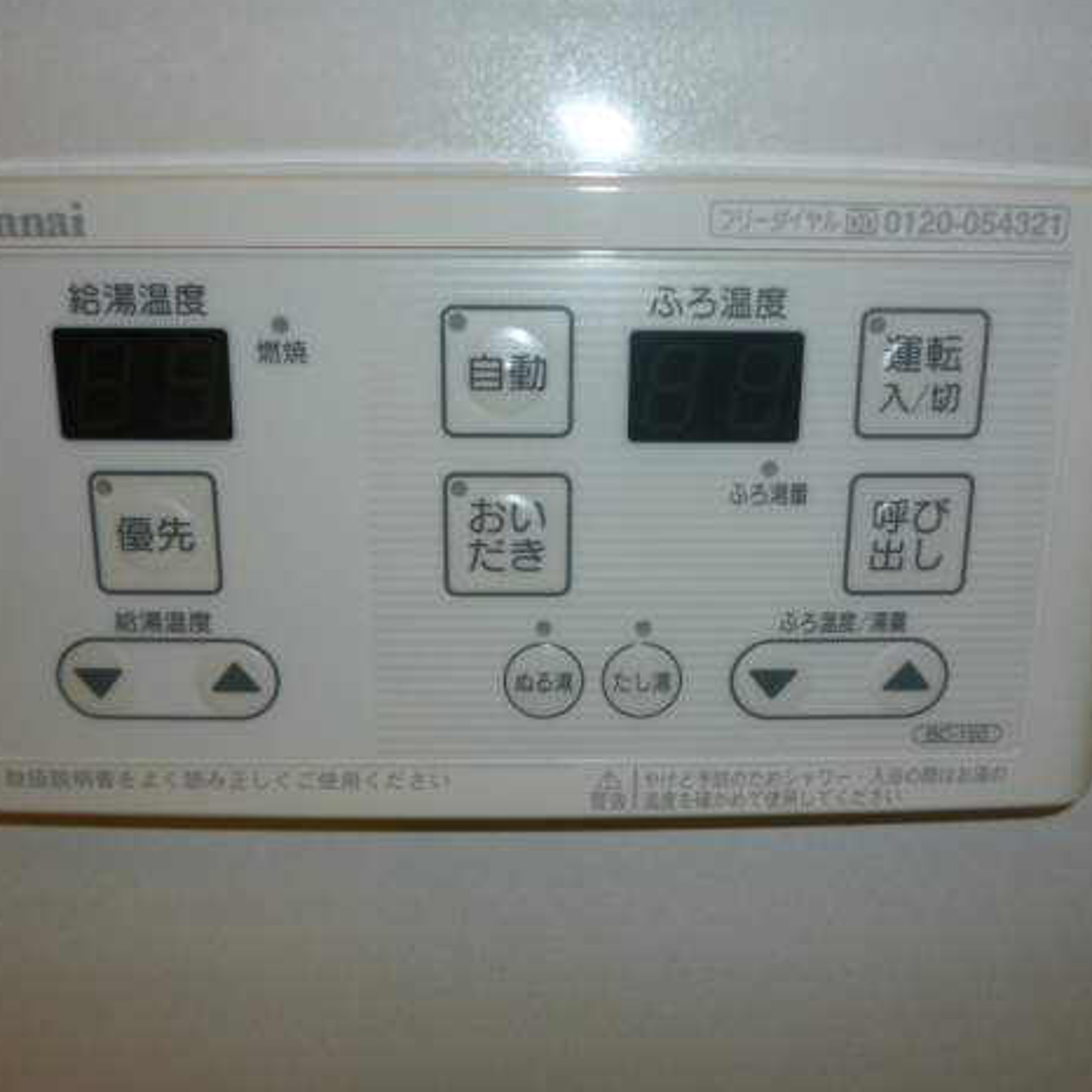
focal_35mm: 34
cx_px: 546
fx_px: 1213
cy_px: 551
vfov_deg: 48.5
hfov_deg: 48.5
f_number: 3.1
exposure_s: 1/60
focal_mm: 5
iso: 100
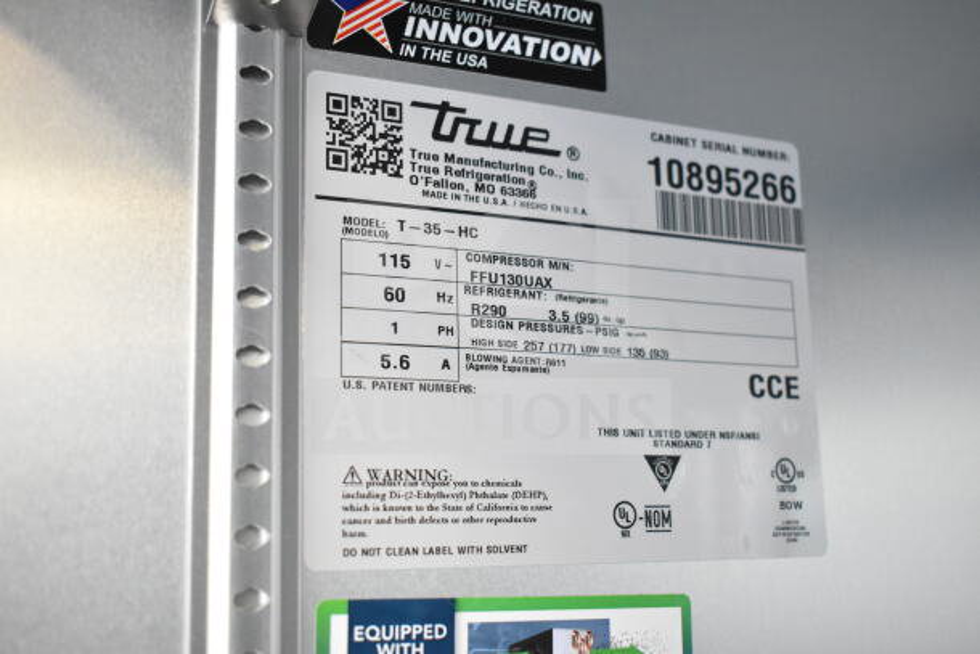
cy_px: 327
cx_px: 490
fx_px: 1184
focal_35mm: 44
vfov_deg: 30.9
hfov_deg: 45.0
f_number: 4.2
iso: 4000
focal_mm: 29
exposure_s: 1/50
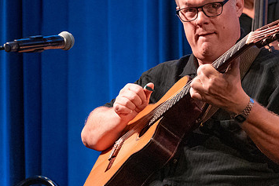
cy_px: 57
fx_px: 1899
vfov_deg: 5.6
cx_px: 207
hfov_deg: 8.4
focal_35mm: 245
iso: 10000
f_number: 6.3
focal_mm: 150
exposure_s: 1/320
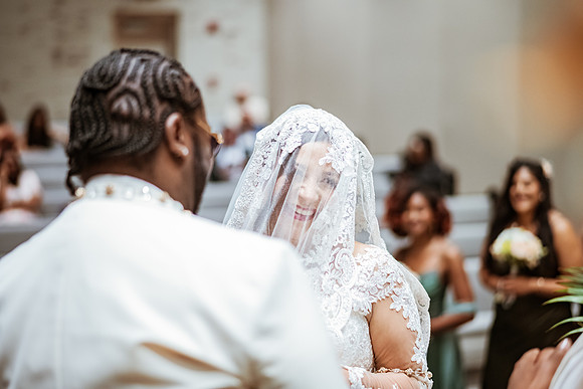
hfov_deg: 34.5
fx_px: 939
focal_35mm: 58
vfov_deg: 23.4
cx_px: 292
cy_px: 194
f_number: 1.4
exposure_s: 1/800
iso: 1600
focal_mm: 58
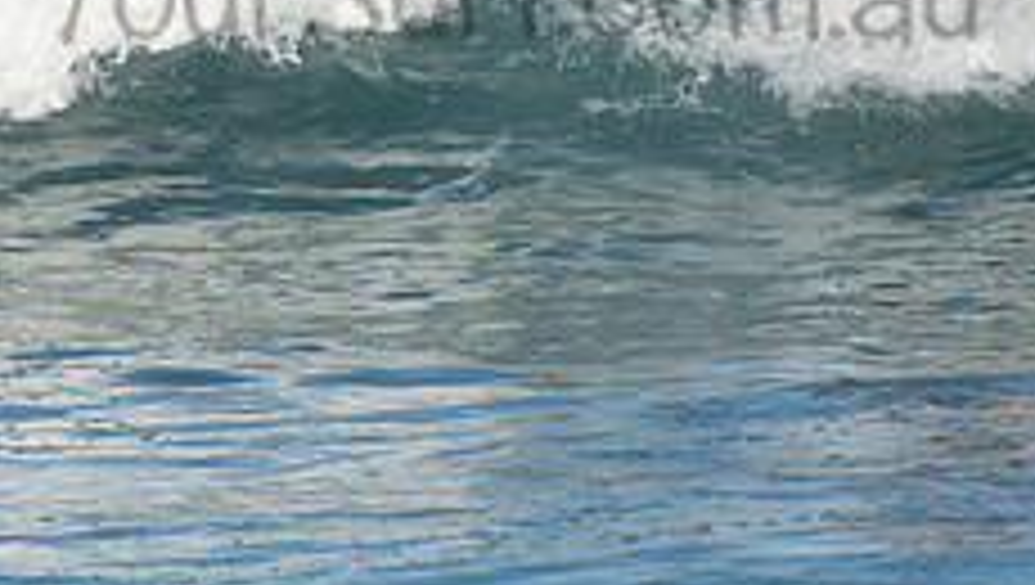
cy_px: -65
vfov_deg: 0.8
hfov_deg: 1.4
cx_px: 504
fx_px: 43494
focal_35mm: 1583
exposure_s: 1/1000
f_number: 5.6
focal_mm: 400
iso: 180
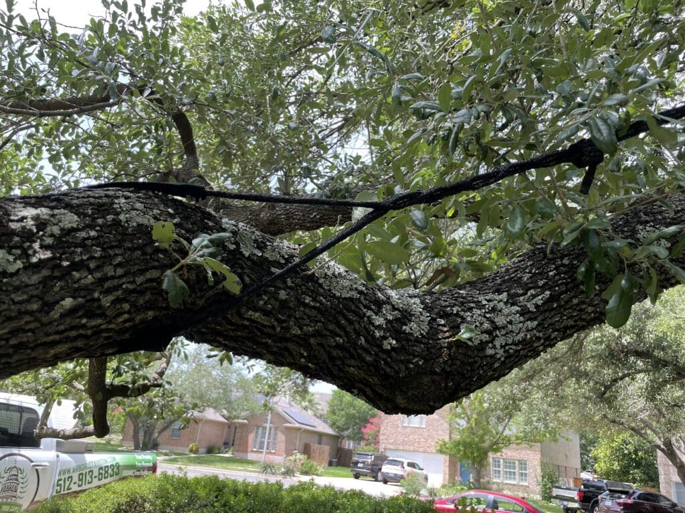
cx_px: 342
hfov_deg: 67.3
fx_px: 515
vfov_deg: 53.1
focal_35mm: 26
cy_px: 256
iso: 32
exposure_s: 1/346
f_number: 1.6
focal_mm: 4.2
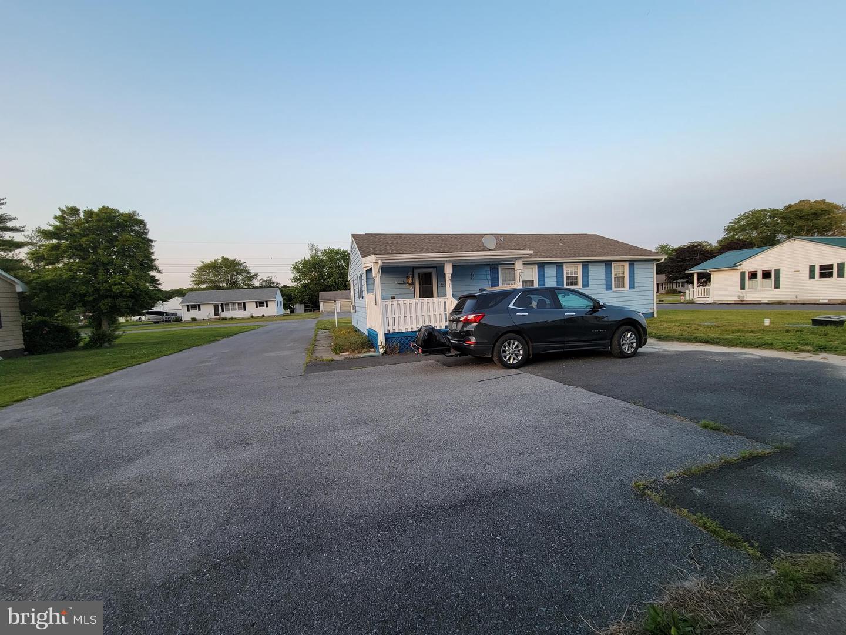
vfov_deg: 89.9
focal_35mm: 13
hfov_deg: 106.2
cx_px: 423
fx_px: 318
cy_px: 318
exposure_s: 1/120
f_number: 2.2
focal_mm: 2.2
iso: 80
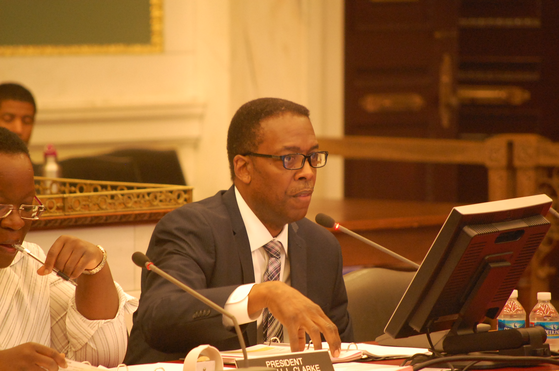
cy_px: 186
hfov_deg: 6.9
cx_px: 280
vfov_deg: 4.6
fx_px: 4650
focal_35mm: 300
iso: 1600
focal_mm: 200
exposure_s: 1/8
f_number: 5.6
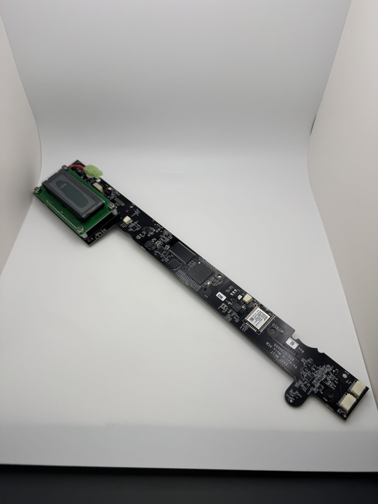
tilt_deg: -50.0
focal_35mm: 24
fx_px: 349
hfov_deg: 56.8
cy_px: 252
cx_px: 189
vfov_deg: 71.6
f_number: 1.78
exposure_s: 1/792
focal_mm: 6.76
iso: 80
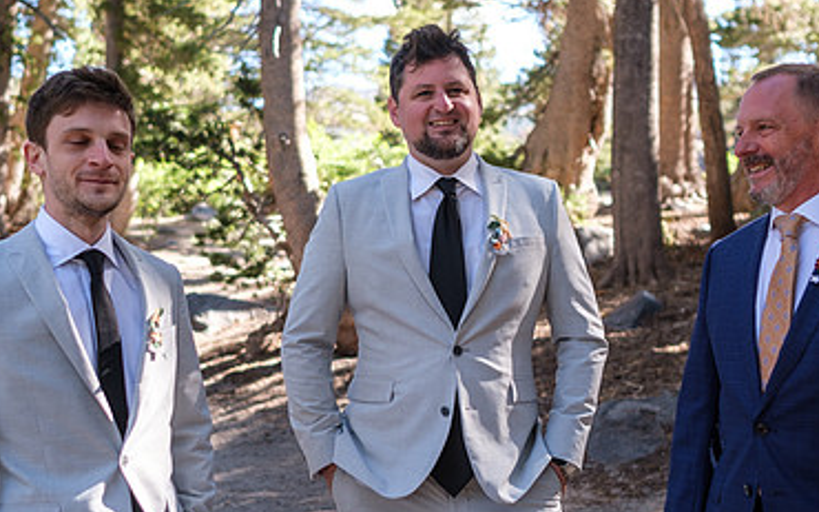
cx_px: 447
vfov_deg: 23.1
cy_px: 311
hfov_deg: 36.3
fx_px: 1250
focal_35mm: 56
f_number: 2
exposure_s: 1/420
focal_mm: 23
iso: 160
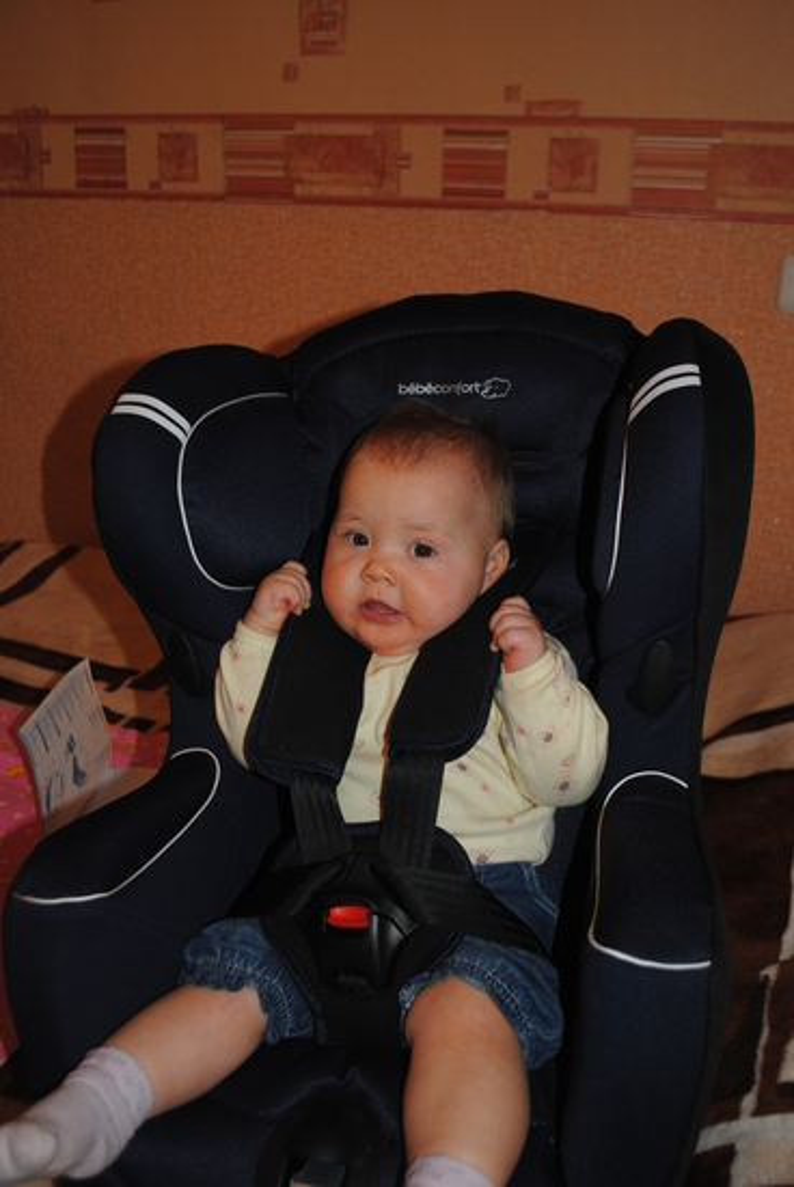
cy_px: 594
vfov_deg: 53.1
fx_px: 1188
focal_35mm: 36
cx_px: 397
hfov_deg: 37.0
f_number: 4
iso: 200
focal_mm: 24
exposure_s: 1/60
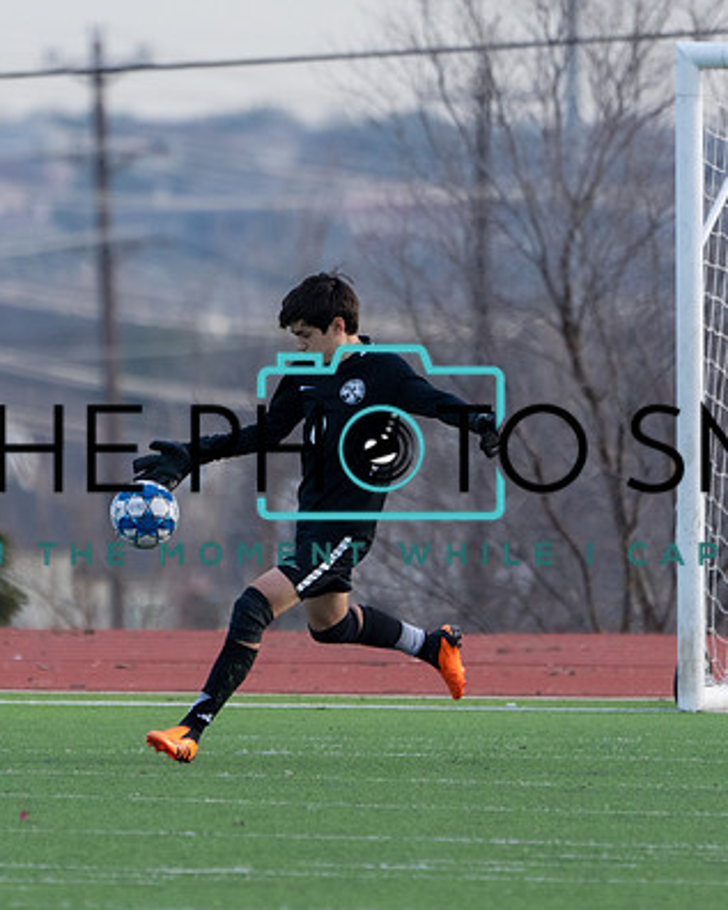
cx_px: 332
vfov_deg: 1.9
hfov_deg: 1.5
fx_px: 27784
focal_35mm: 1032
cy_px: 468
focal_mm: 400
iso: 640
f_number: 5.6
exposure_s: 1/1250
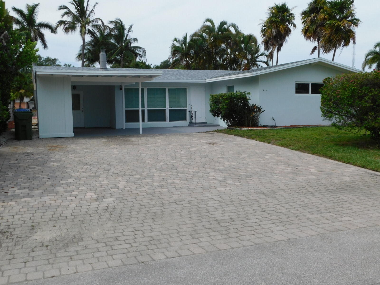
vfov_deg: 39.7
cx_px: 190
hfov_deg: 51.4
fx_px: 395
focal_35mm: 36
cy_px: 142
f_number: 3.5
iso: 125
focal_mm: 6.3
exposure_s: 1/1250
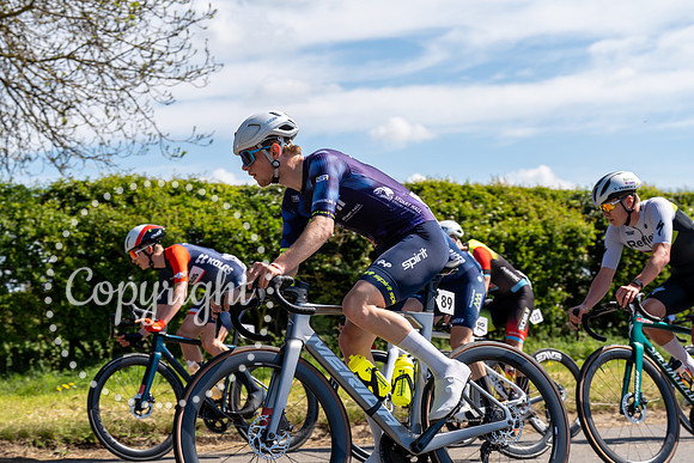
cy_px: 232
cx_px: 347
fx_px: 1350
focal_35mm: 70
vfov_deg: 19.5
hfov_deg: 28.8
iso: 160
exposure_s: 1/1000
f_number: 5.6
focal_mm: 70
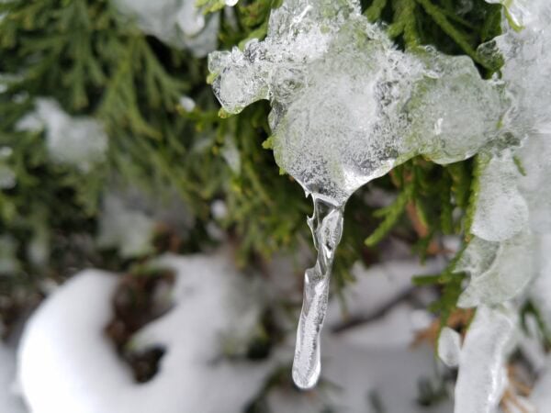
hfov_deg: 67.3
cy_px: 206
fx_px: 414
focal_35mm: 26
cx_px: 276
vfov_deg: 53.1
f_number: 1.7
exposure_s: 1/120
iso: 80
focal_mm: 4.2
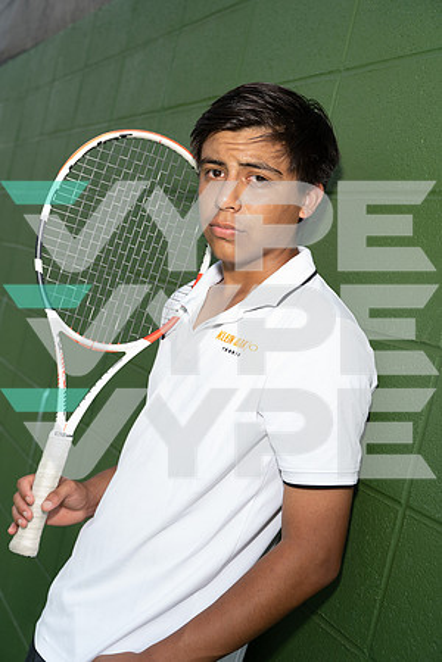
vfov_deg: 41.9
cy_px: 331
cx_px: 221
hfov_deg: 28.6
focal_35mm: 47
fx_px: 866
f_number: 5
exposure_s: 1/250
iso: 100
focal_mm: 47
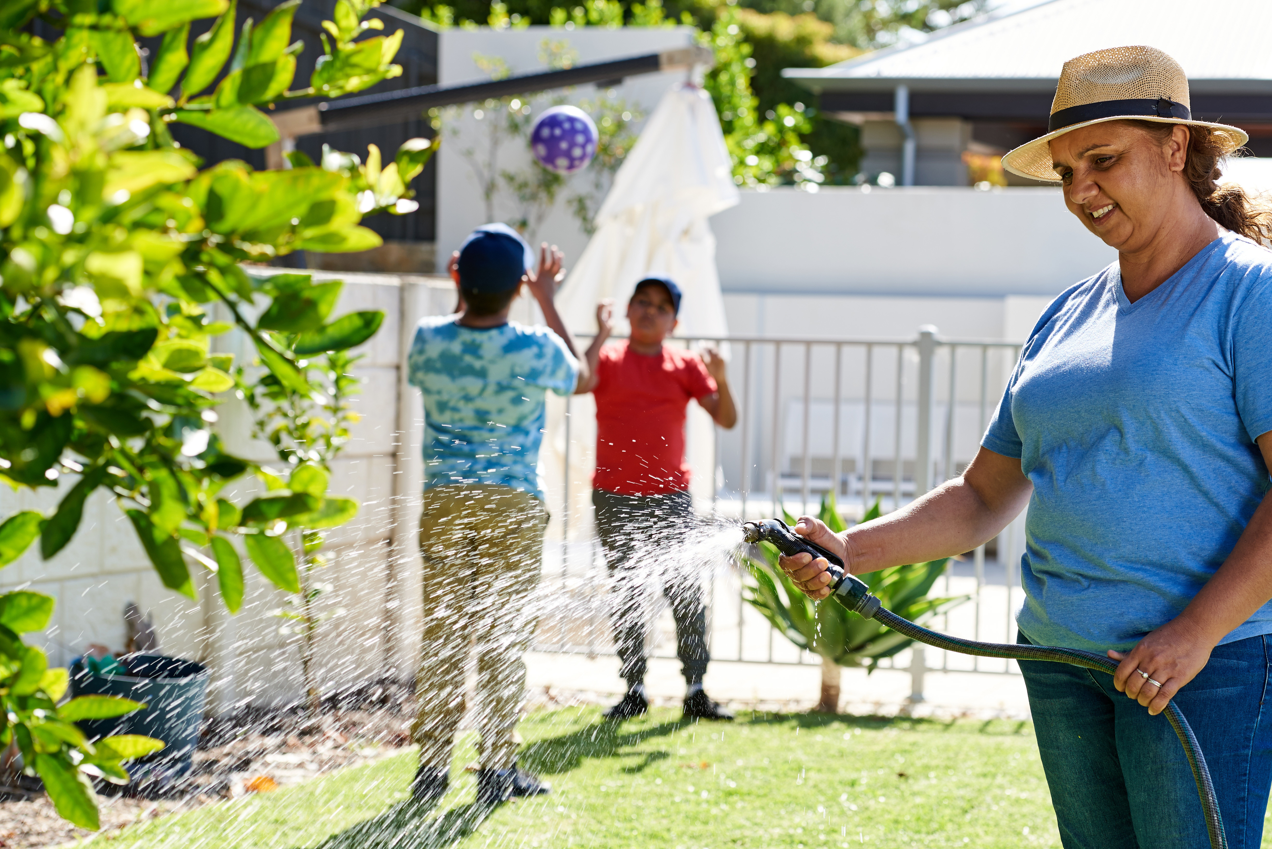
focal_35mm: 98
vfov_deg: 14.0
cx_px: 748
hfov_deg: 20.8
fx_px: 3464
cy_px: 449
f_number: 4.5
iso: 100
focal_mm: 80
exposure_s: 1/200
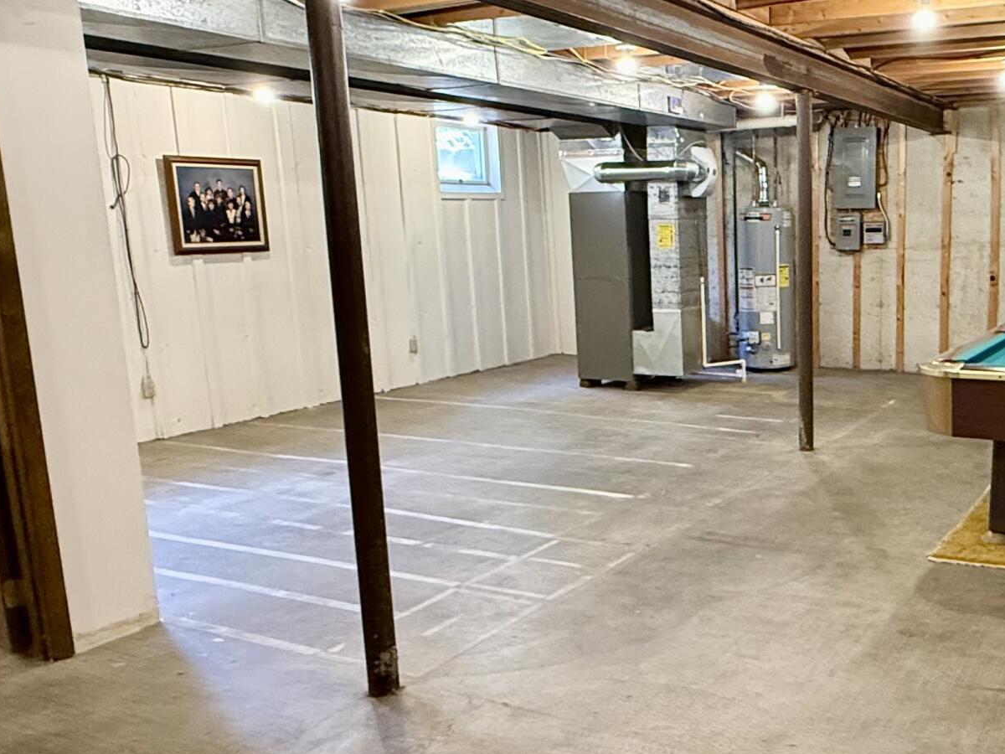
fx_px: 1016
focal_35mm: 35
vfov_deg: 40.6
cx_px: 765
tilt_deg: -10.7
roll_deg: +1.3
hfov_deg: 50.3
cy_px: 420
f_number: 2.2
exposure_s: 1/60
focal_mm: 2.22
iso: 640
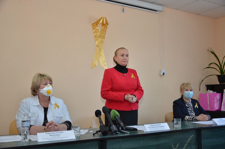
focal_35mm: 38
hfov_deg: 51.4
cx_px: 112
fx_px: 234
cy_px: 74
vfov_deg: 35.3
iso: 640
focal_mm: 25
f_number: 4
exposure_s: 1/250
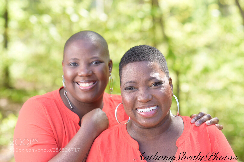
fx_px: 576
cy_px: 81
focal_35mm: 85
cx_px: 122
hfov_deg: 23.9
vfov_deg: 16.1
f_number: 3.5
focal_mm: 85
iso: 100
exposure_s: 1/200
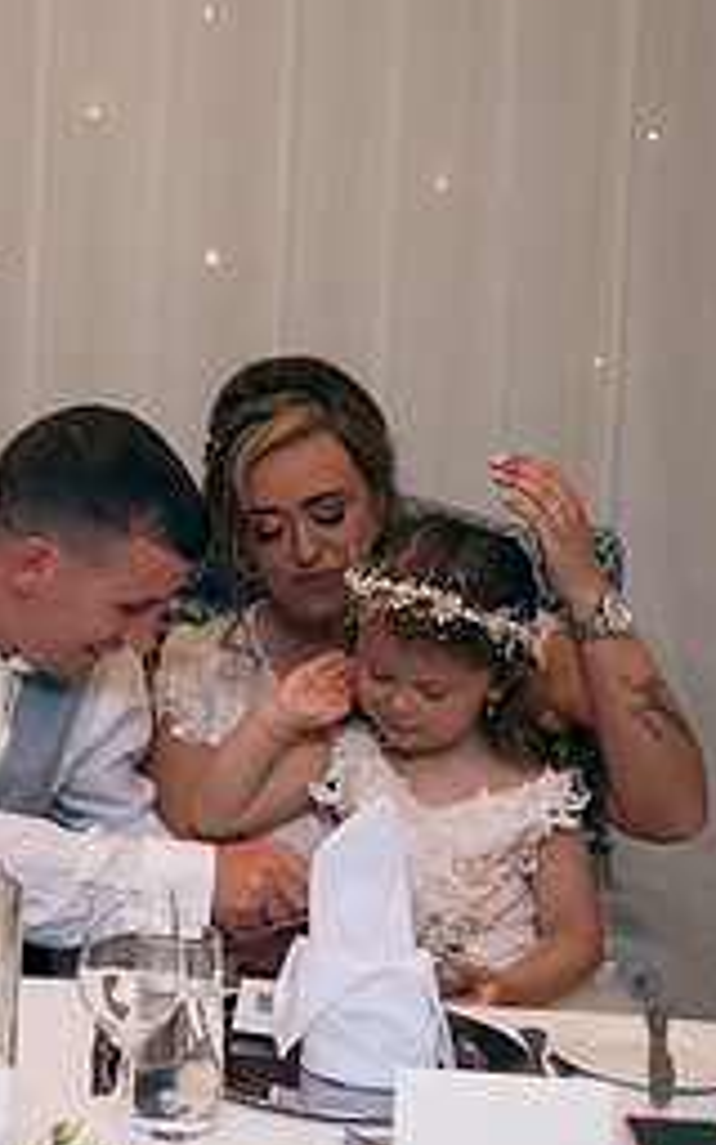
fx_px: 3466
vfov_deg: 18.8
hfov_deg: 11.1
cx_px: -506
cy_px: 503
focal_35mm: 111
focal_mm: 48
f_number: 3.5
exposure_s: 1/160
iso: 640
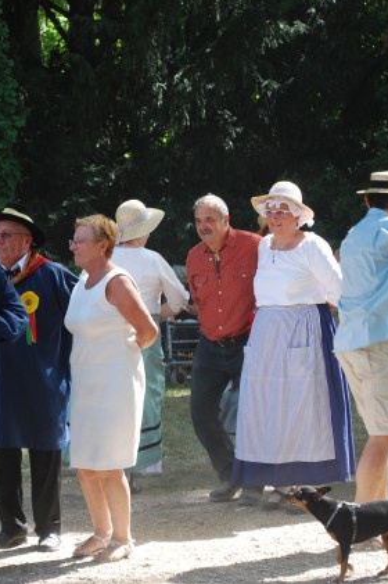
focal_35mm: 126
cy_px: 289
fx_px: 2036
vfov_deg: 16.3
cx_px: 15
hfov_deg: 10.8
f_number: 5.6
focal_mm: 55
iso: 200
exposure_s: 1/100
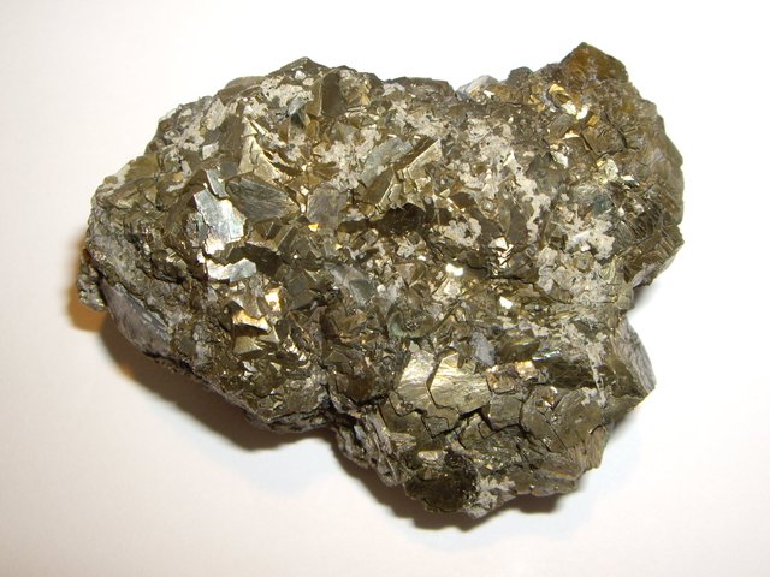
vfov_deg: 37.7
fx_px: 845
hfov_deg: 49.0
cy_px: 288
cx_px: 385
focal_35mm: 38
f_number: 4.3
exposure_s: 1/40
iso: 50
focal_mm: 6.2
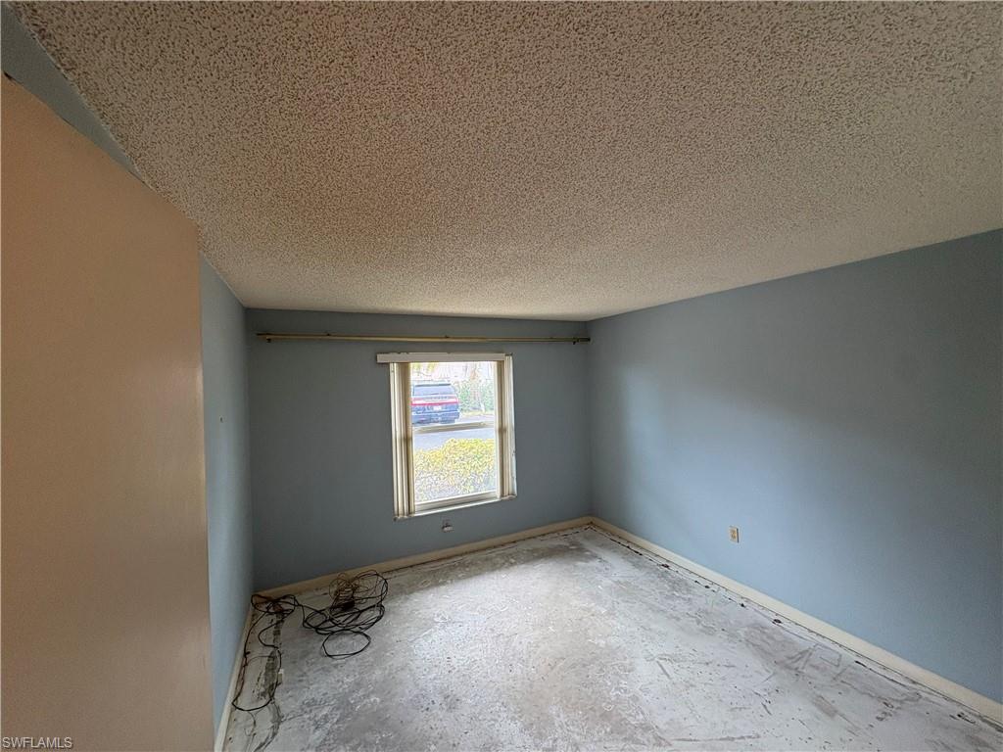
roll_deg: +2.7
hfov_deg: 102.1
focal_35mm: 14
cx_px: 502
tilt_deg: +2.1
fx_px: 406
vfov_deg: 85.7
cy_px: 376
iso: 160
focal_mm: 2.22
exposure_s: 1/120
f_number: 2.2
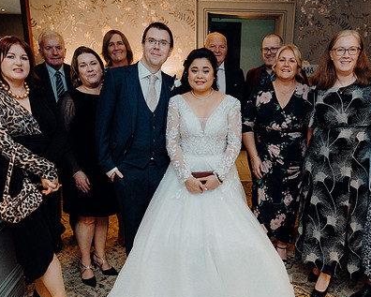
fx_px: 362
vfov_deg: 44.5
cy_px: 162
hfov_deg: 54.1
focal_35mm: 33
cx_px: 207
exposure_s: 1/160
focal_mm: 24
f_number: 3.5
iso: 3200
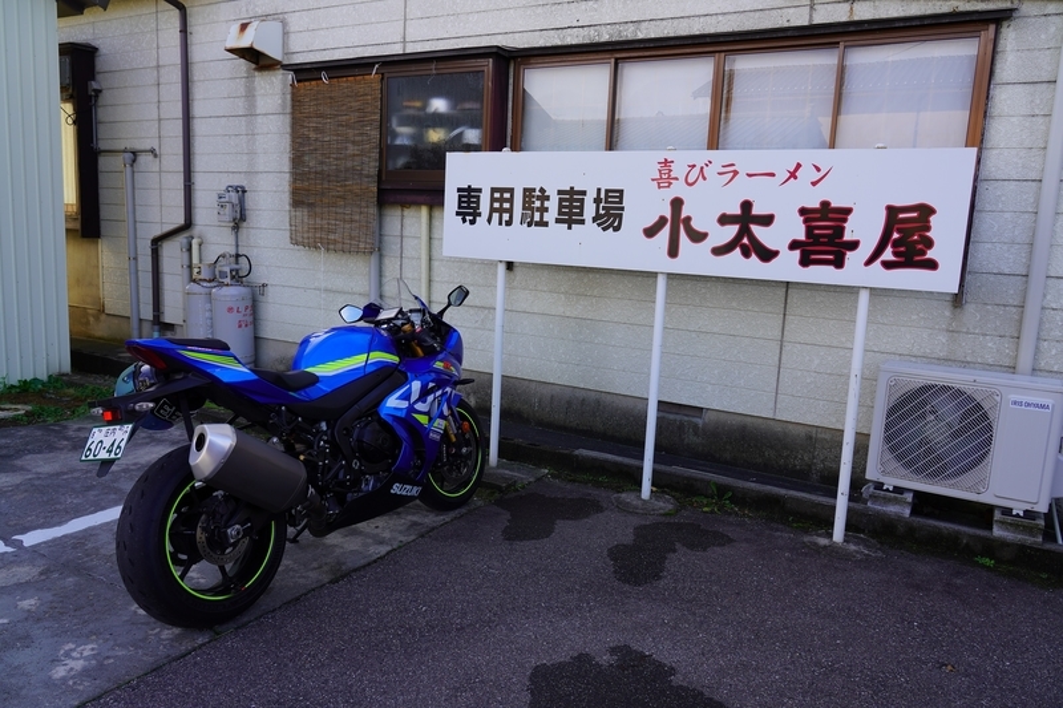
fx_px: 768
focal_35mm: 26
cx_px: 532
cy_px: 354
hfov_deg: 69.4
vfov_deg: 49.5
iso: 100
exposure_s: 1/100
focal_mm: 26
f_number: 6.3
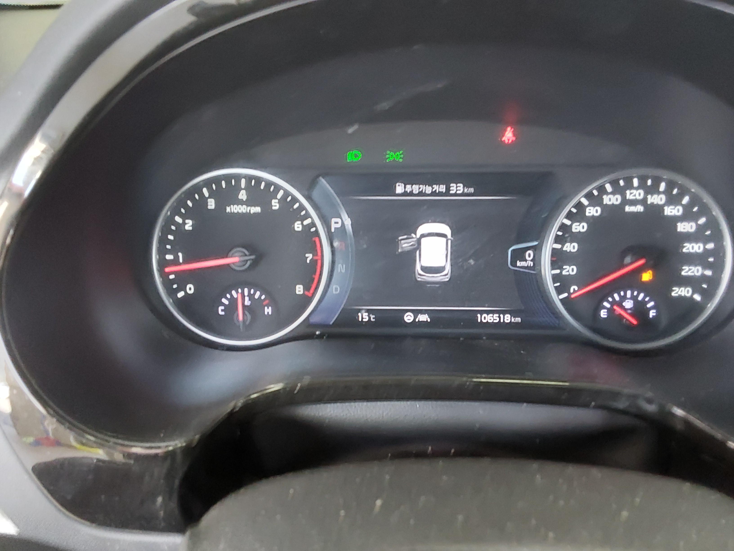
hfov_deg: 63.4
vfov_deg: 49.7
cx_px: 367
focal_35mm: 28
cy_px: 276
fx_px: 594
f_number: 1.9
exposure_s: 1/30
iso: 400
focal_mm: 2.91
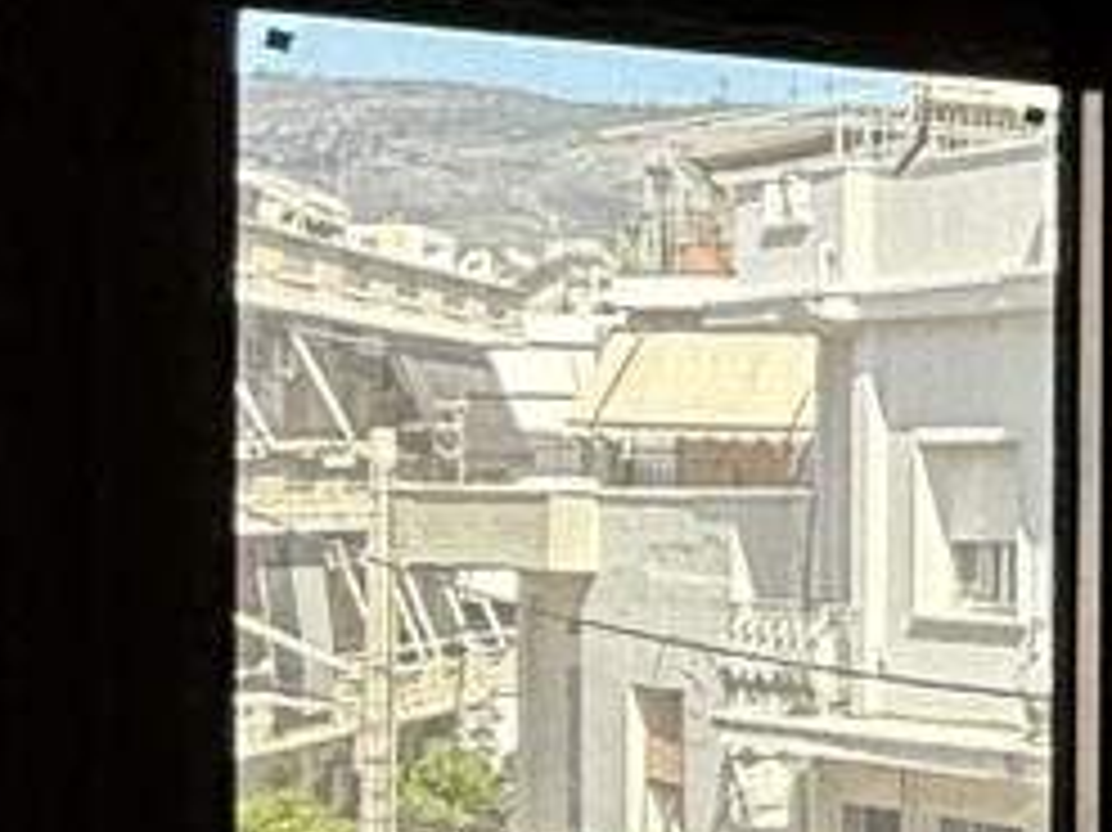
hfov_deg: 12.2
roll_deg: -0.5
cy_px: 535
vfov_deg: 13.6
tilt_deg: +1.7
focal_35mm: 109
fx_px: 3500
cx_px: 3021
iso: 64
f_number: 2.2
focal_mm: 2.22
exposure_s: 1/349
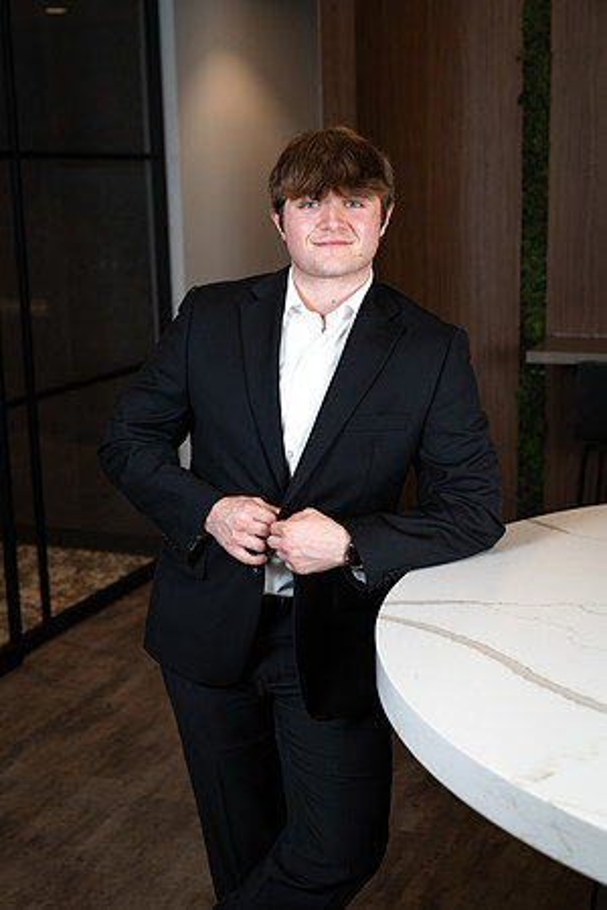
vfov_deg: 39.6
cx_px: 304
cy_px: 455
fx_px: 1264
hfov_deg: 27.0
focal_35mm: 50
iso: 100
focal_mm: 50
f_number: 4.5
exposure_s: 1/125
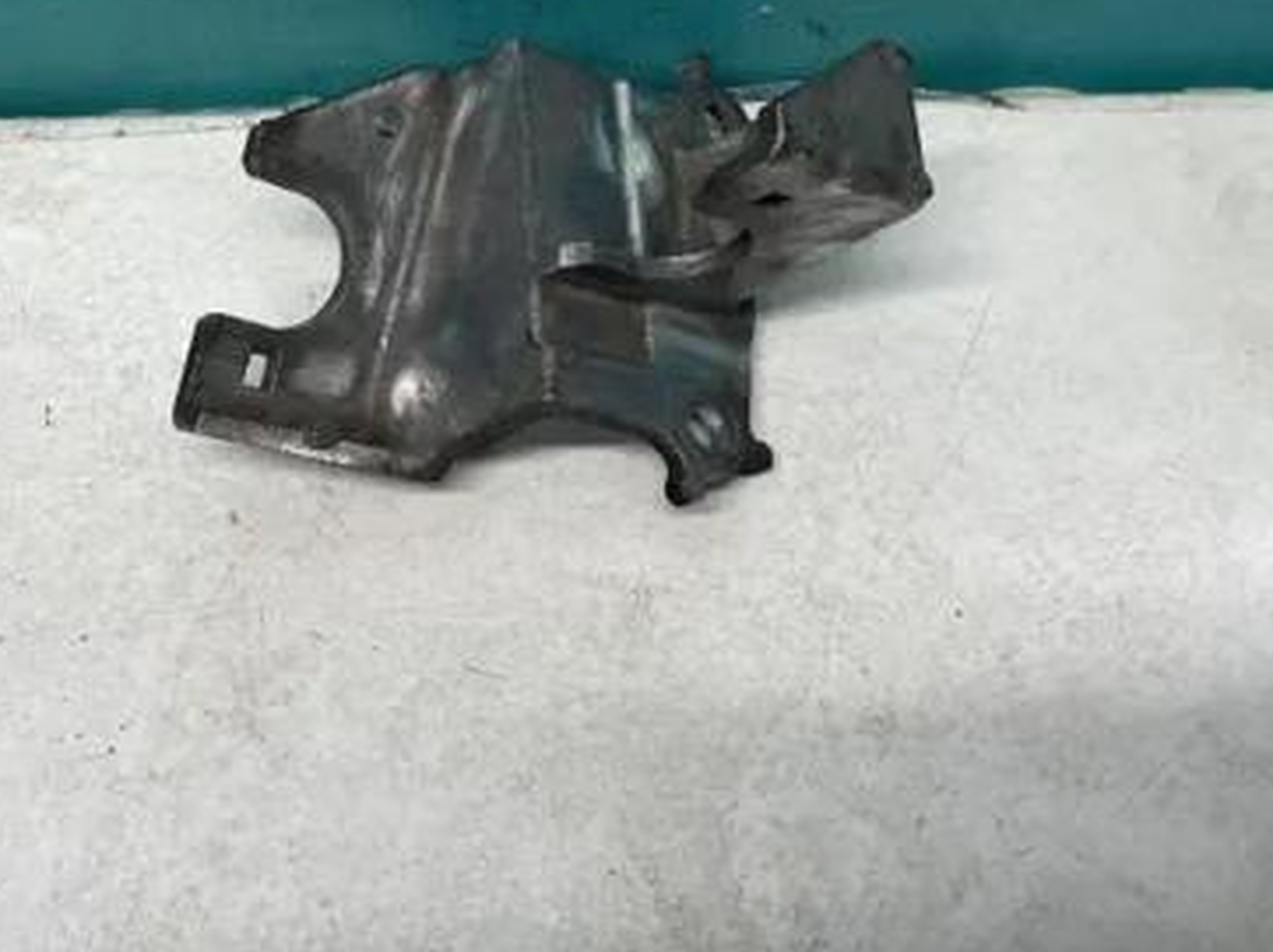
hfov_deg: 41.2
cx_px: 598
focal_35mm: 46
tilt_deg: -51.9
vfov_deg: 30.3
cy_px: 116
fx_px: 1691
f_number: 1.6
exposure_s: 1/100
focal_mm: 4.2
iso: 80
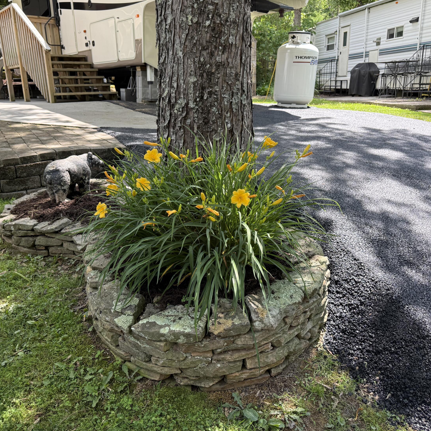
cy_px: 216
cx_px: 211
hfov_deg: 55.6
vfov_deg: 55.6
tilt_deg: -16.4
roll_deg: +1.9
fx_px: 409
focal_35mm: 29
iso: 100
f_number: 1.78
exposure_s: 1/780
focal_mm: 6.76
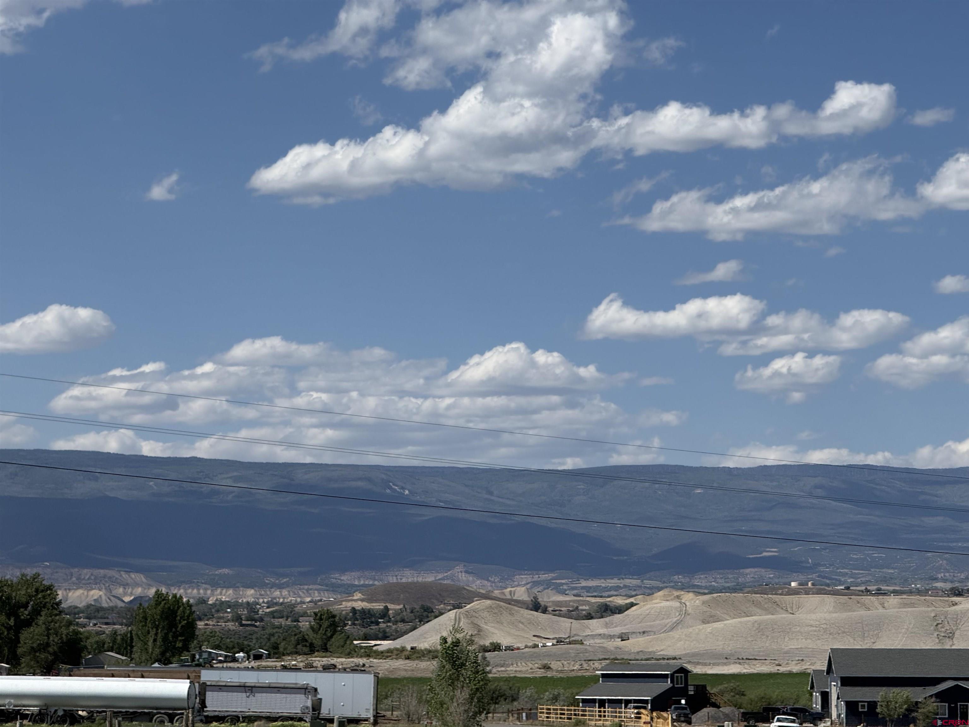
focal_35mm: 120
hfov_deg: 16.4
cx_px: 484
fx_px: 3359
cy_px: 364
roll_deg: -1.5
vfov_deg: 12.3
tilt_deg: +5.9
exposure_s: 1/3195
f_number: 2.8
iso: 50
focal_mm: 15.66
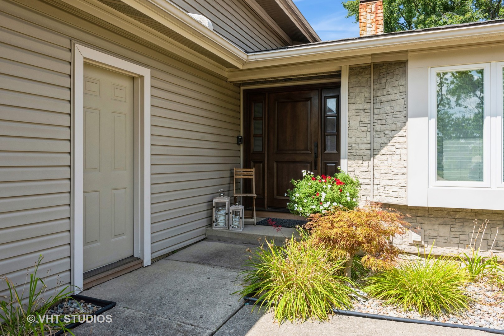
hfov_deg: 73.7
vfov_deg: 53.2
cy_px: 168
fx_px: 336
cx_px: 252
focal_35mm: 24
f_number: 8
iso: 400
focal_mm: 24
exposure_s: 1/500
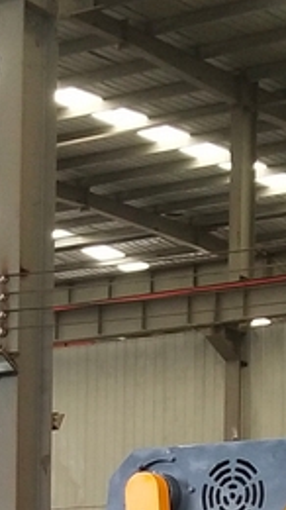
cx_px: 219
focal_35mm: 151
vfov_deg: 13.5
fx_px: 2038
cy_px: 749
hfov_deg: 8.0
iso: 359
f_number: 1.8
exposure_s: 1/50
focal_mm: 3.95
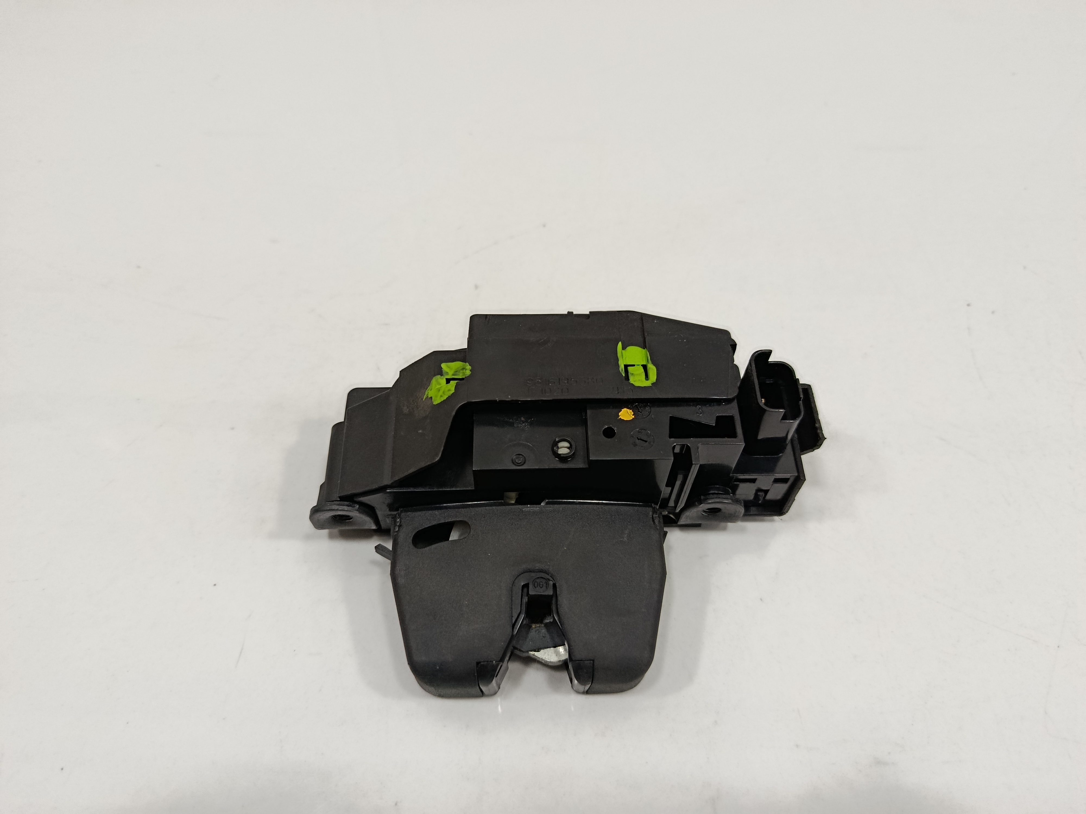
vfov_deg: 56.8
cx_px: 543
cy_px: 407
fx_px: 753
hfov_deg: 71.6
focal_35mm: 24
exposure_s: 1/100
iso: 1003
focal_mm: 5.24
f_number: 1.7
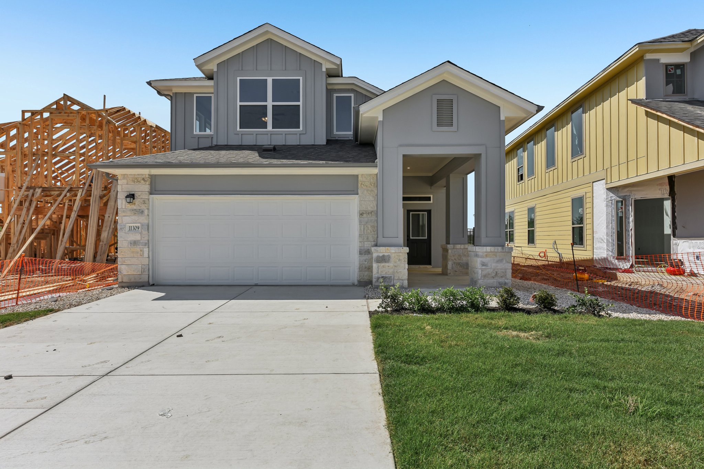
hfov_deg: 84.0
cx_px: 352
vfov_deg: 61.9
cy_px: 234
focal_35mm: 20
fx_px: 391
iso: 100
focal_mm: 20
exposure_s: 1/640
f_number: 8
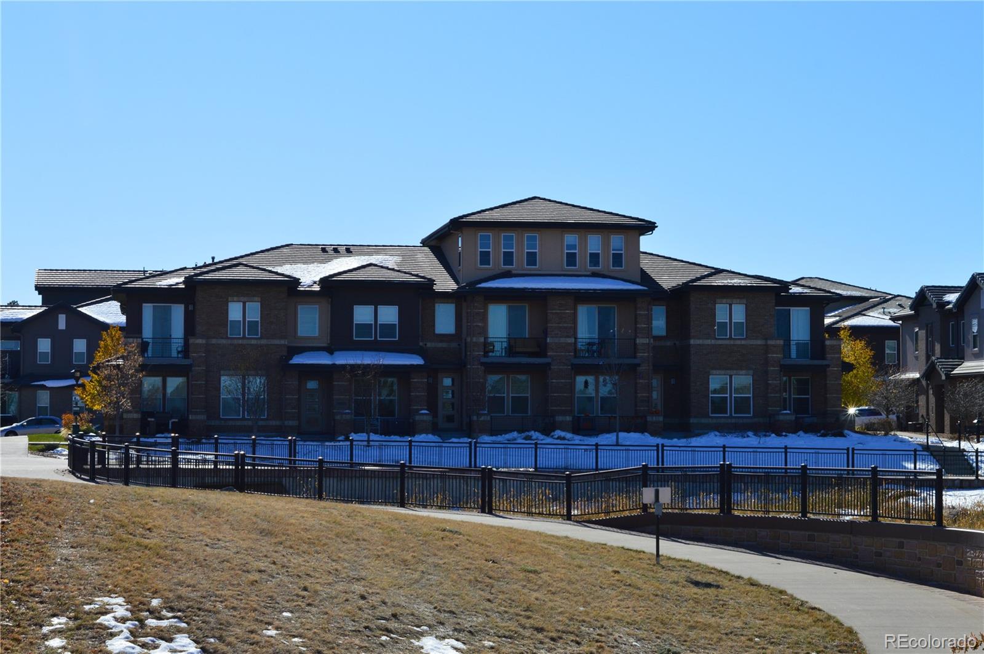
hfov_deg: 27.0
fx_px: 2048
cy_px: 327
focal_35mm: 75
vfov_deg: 18.1
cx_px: 492
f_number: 11
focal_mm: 50
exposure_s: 1/500
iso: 360
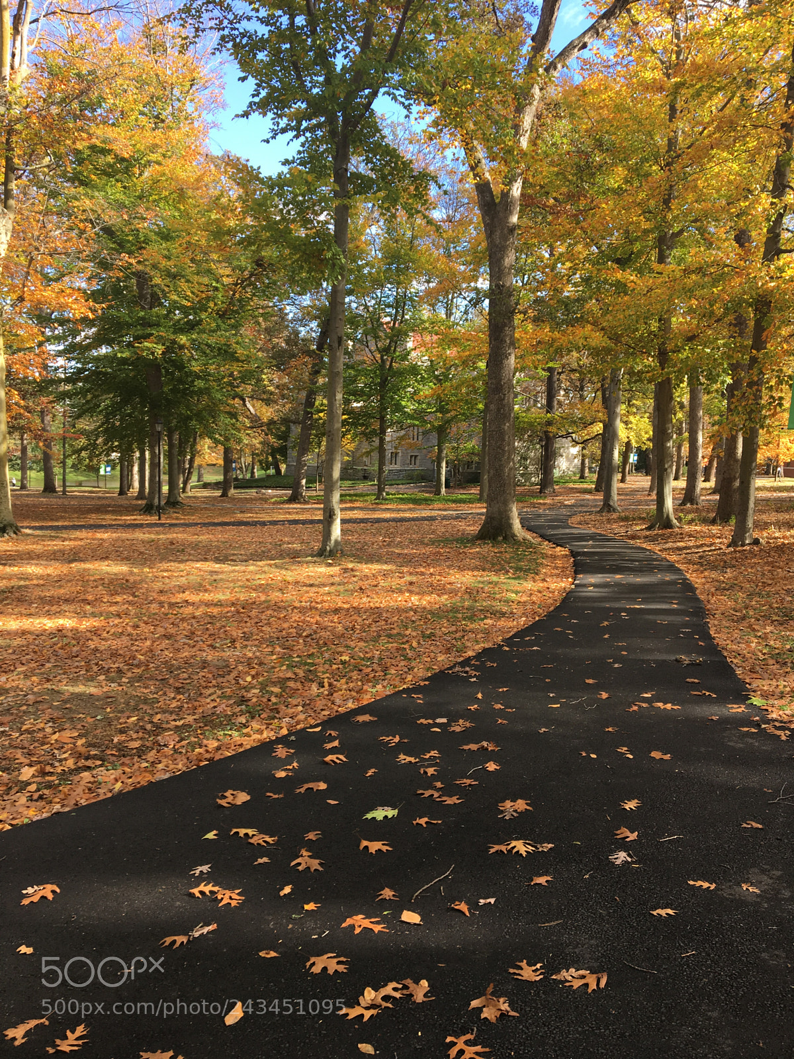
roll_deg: -0.3
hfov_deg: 48.2
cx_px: 397
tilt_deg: -5.2
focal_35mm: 29
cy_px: 530
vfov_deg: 61.7
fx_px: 887
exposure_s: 1/286
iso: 25
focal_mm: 4.15
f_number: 2.2
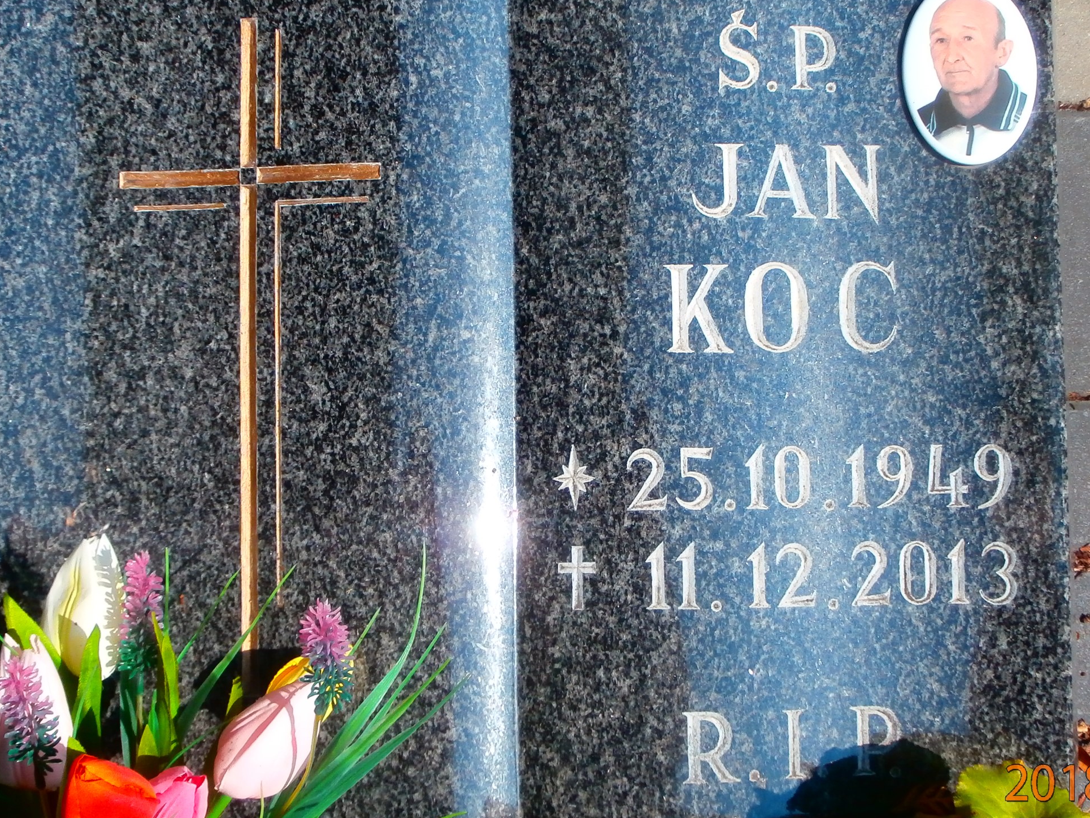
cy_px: 281
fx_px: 1858
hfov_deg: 32.7
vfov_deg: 24.7
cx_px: 518
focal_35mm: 59
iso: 100
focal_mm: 6.67
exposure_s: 1/640
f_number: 3.9
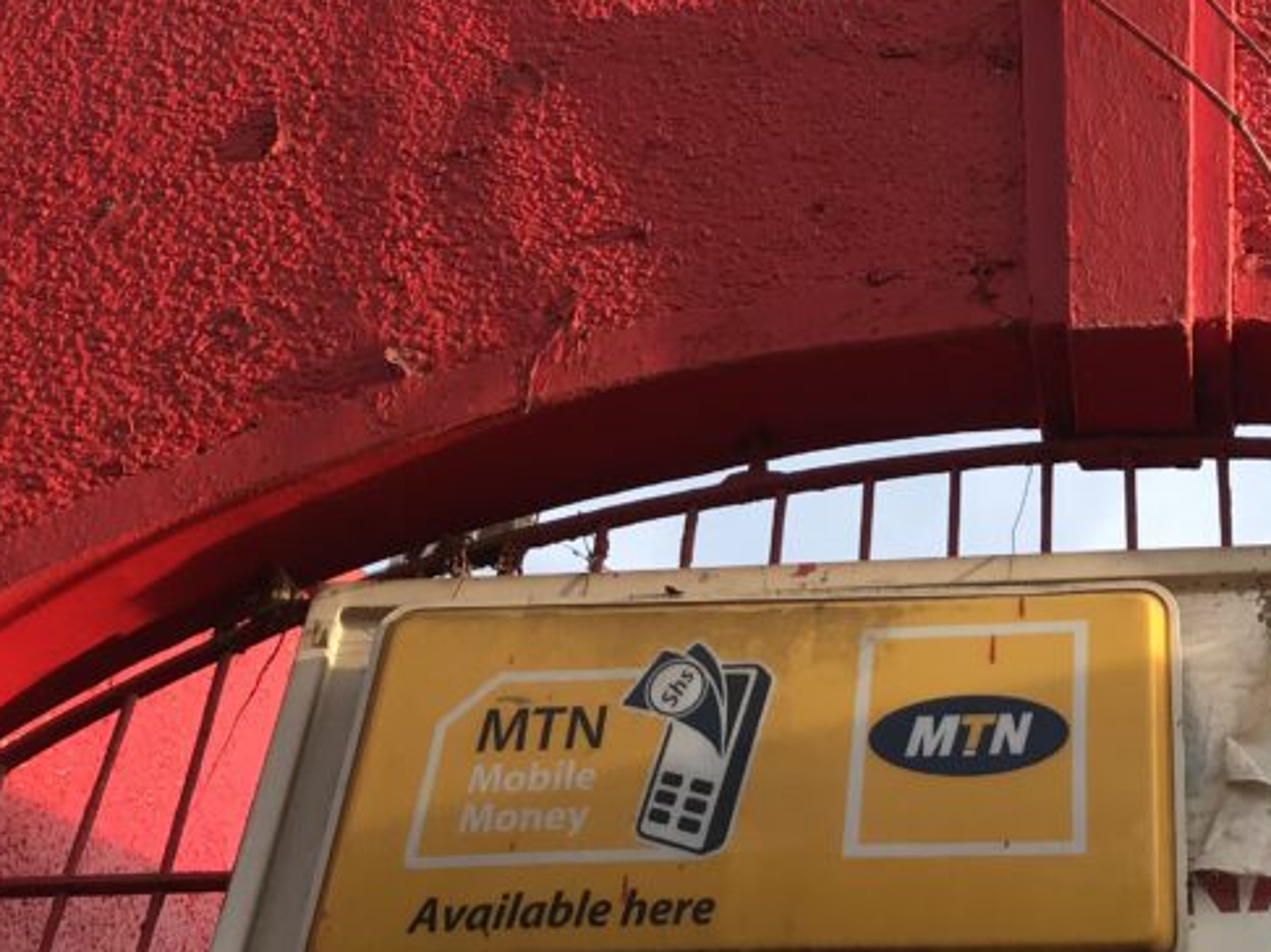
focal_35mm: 59
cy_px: 16
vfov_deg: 23.8
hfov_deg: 31.2
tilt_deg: +46.3
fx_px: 2165
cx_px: 1138
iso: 20
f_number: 1.8
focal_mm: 3.99
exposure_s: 1/476
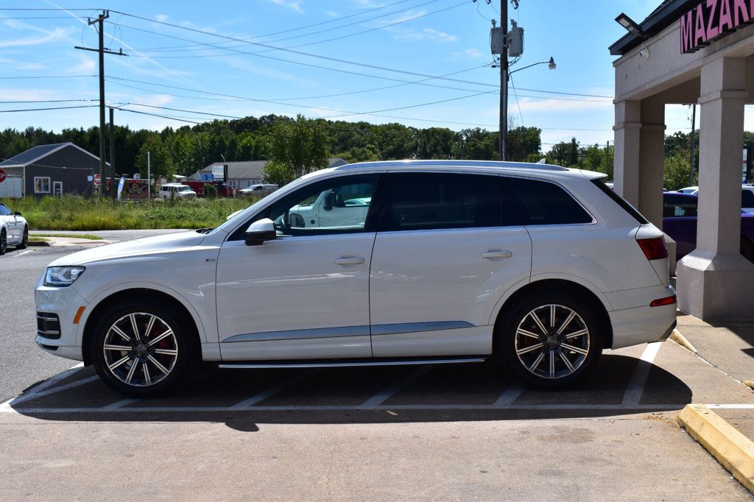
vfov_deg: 29.8
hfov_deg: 43.6
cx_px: 377
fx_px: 942
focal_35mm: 45
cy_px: 251
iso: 250
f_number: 11
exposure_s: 1/500
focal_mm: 30
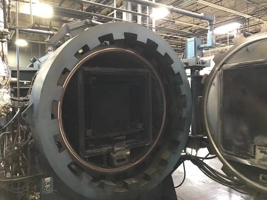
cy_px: 100
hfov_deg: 63.4
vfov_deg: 49.7
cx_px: 134
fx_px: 216
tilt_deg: -1.5
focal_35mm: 28
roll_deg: +1.2
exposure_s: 1/11
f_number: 1.8
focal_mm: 3.99
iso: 100
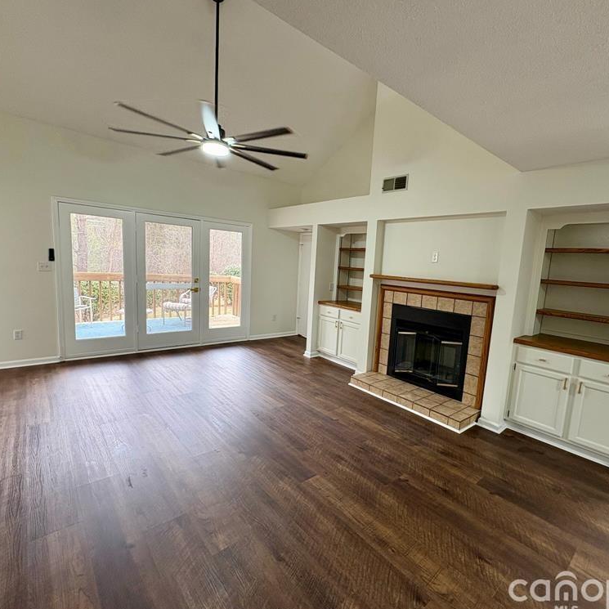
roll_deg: -3.6
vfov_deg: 84.0
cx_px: 336
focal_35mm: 17
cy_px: 307
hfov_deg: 83.7
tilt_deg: -7.2
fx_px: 338
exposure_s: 1/60
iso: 160
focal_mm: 2.22
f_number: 2.2
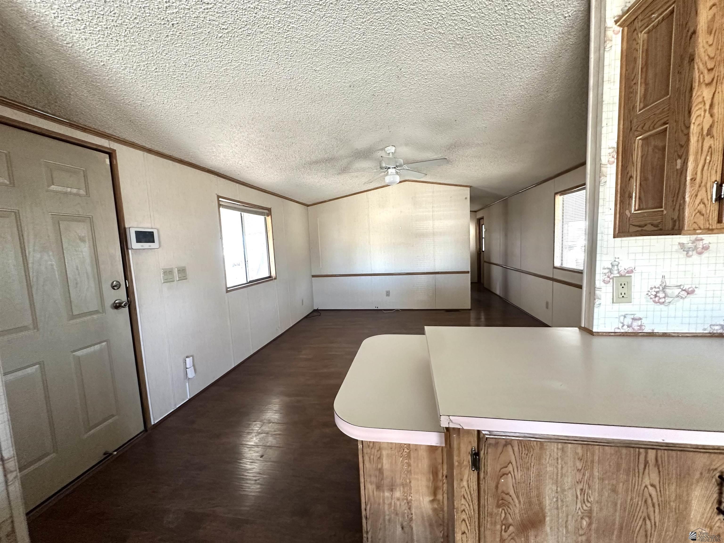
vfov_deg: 85.7
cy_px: 272
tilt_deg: -3.5
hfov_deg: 102.1
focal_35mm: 14
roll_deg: +1.0
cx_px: 362
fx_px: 293
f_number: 2.2
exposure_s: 1/87
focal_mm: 2.22
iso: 320
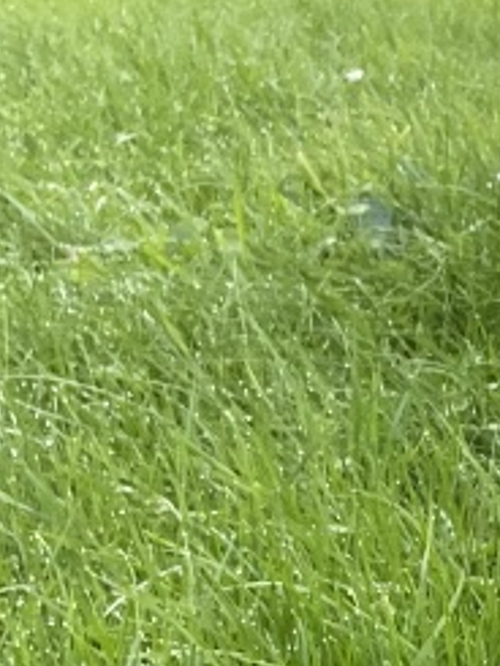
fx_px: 2732
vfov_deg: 13.7
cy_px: 647
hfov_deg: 9.7
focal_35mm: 142
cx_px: 1014
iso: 16
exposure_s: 1/130
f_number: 1.8
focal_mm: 3
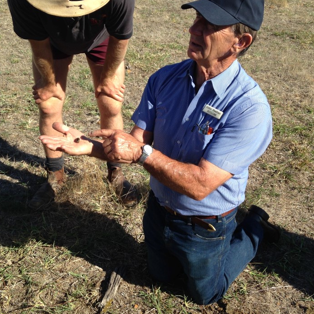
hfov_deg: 39.1
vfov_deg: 39.2
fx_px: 441
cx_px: 146
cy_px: 166
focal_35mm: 43
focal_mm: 4.12
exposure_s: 1/1106
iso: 50
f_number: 2.4
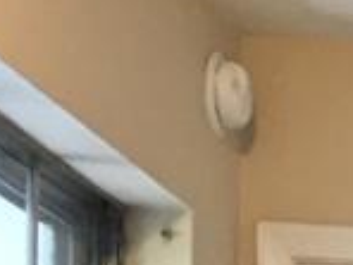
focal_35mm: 201
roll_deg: -1.8
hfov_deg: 8.6
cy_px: 855
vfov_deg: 6.6
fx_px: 2050
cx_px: 978
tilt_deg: -2.3
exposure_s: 1/30
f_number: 2.2
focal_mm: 4.15
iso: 80
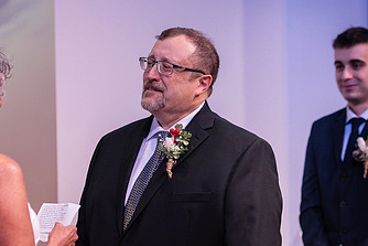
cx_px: 152
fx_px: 1738
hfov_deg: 12.1
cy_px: 178
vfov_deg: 8.1
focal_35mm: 170
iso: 800
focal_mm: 95
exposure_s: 1/200
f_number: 2.8
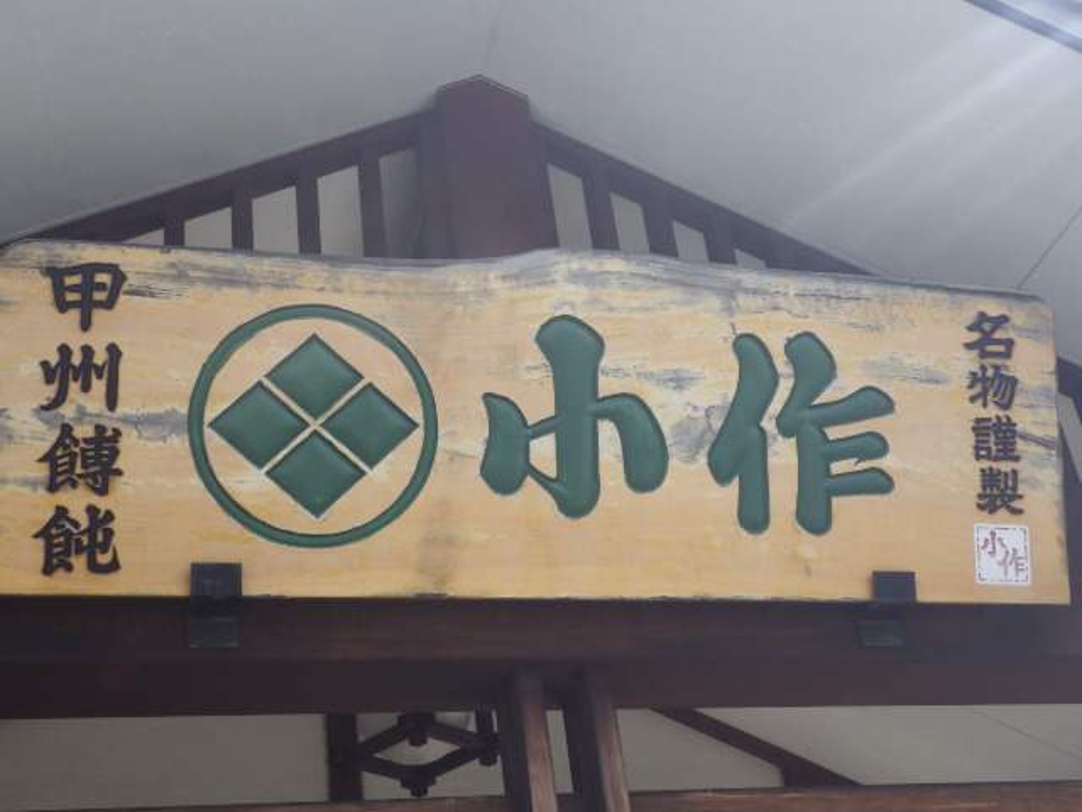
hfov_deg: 35.5
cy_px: 406
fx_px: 1688
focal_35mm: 54
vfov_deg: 27.0
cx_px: 541
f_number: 4.6
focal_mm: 9.6
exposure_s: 1/200
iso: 125
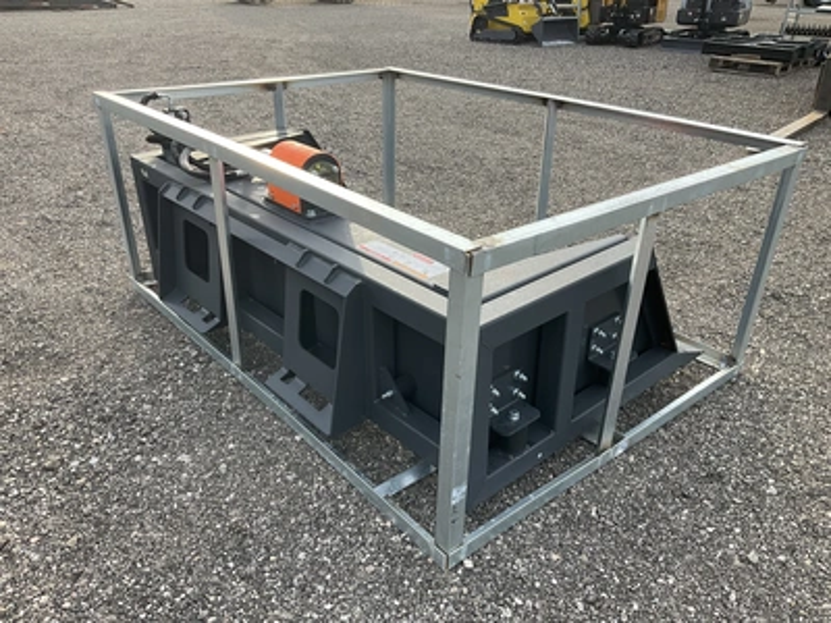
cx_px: 416
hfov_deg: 61.7
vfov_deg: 48.2
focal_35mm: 29
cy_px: 312
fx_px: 696
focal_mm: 3
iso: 25
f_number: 1.8
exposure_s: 1/192
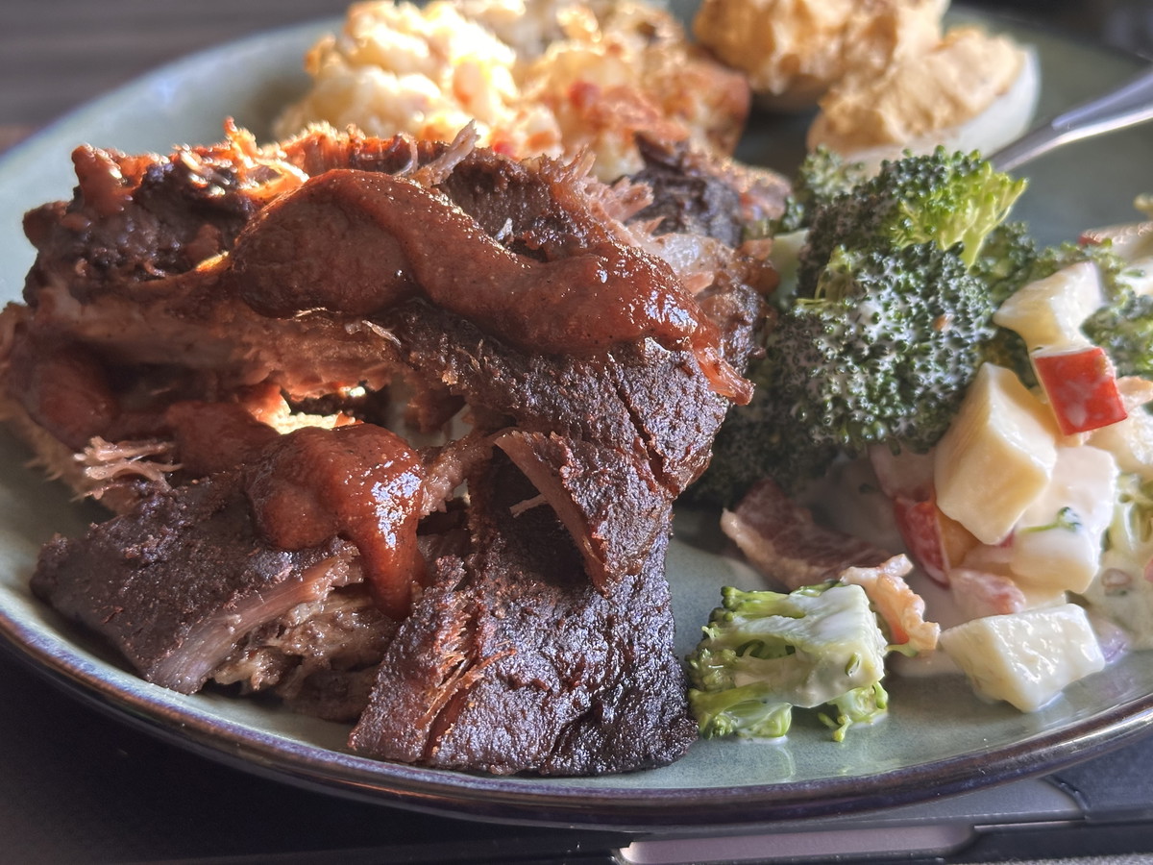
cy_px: 432
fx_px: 1599
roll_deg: +2.9
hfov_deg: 39.7
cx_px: 576
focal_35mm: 48
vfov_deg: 30.3
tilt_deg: -32.8
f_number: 1.78
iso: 250
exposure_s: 1/53
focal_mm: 6.86
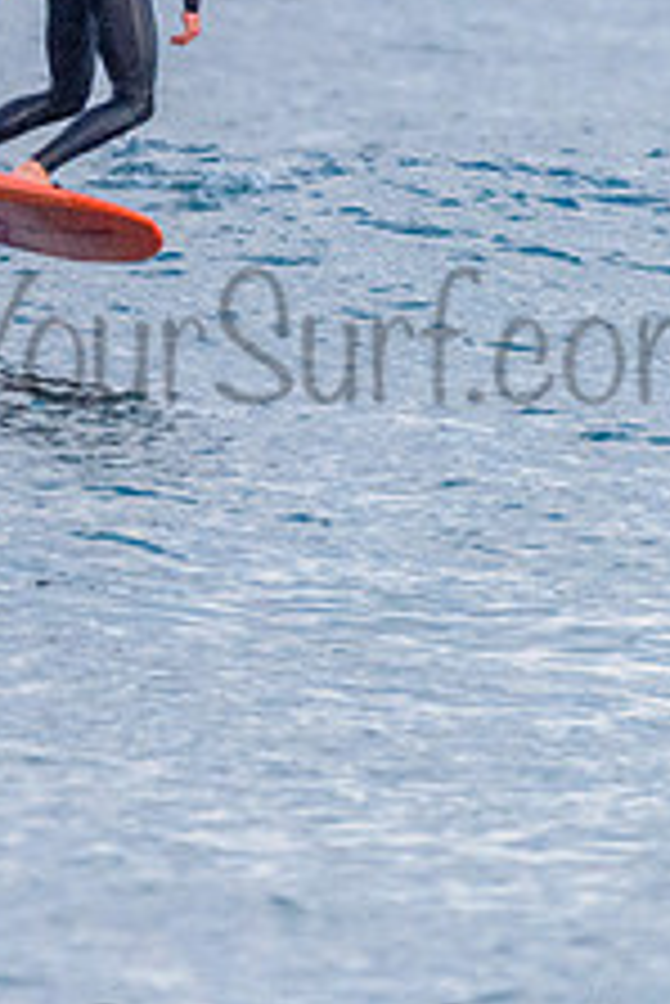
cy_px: 109
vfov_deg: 1.3
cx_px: 120
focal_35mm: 1592
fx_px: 44371
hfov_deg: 0.9
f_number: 5.6
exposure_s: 1/2000
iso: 2800
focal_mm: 500
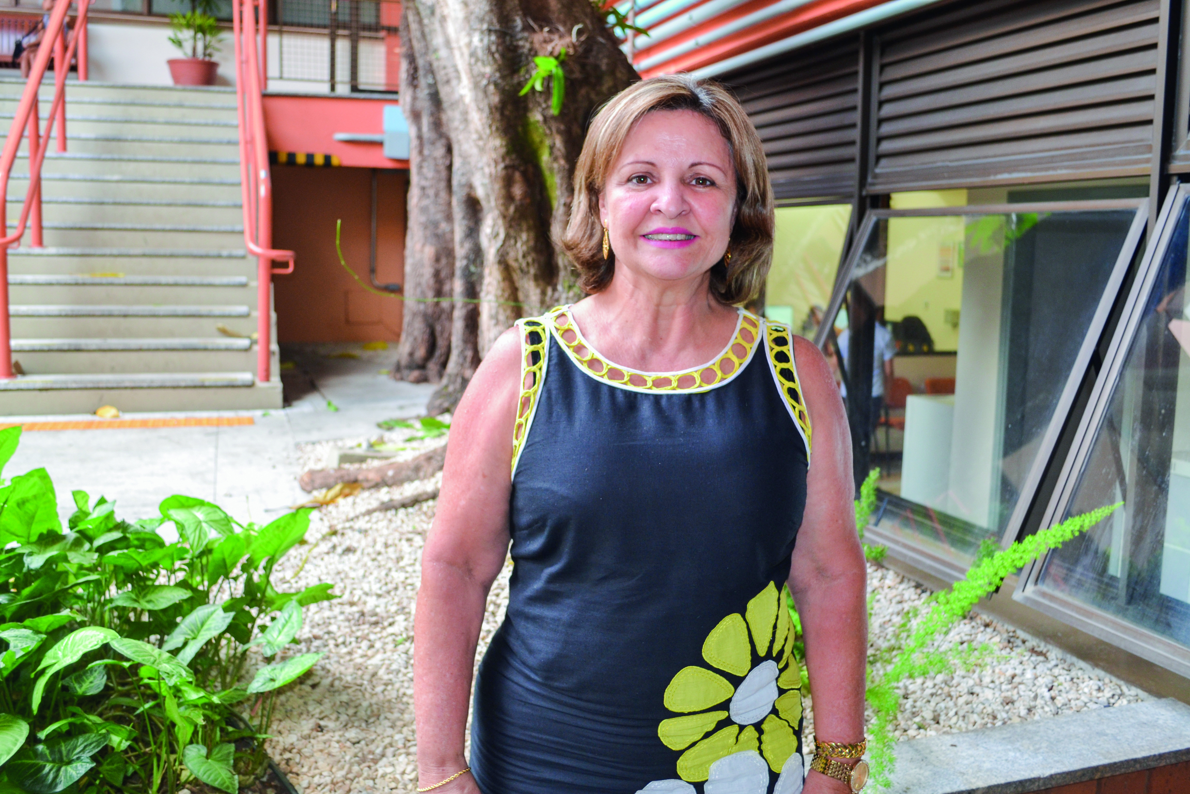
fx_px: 1091
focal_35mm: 33
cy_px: 397
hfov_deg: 57.2
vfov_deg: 40.0
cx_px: 595
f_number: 3.8
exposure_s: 1/60
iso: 400
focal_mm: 22
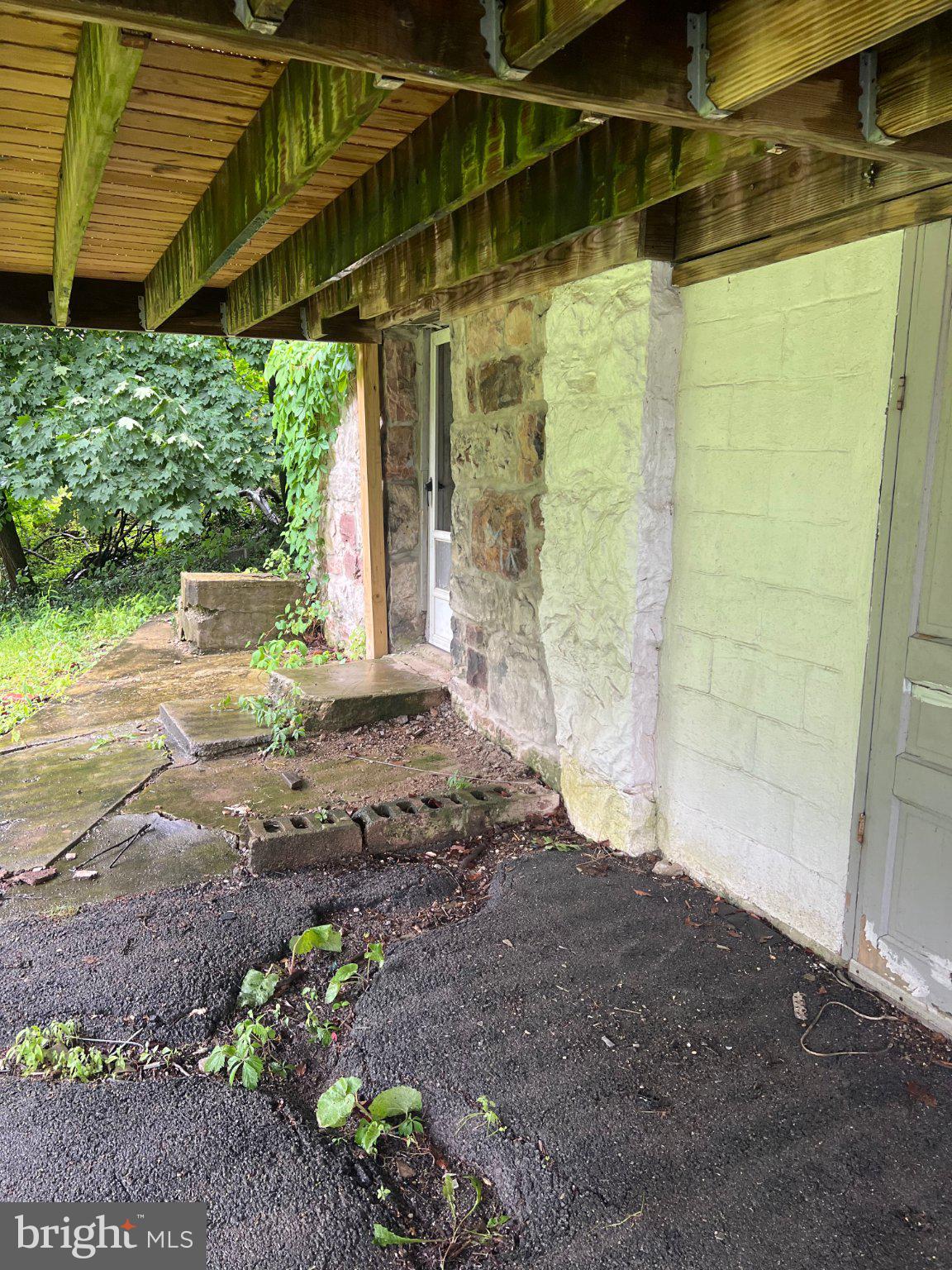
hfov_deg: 53.1
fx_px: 953
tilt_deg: -8.9
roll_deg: +0.8
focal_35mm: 26
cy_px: 635
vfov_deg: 67.3
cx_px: 476
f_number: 1.5
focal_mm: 5.7
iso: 125
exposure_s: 1/110
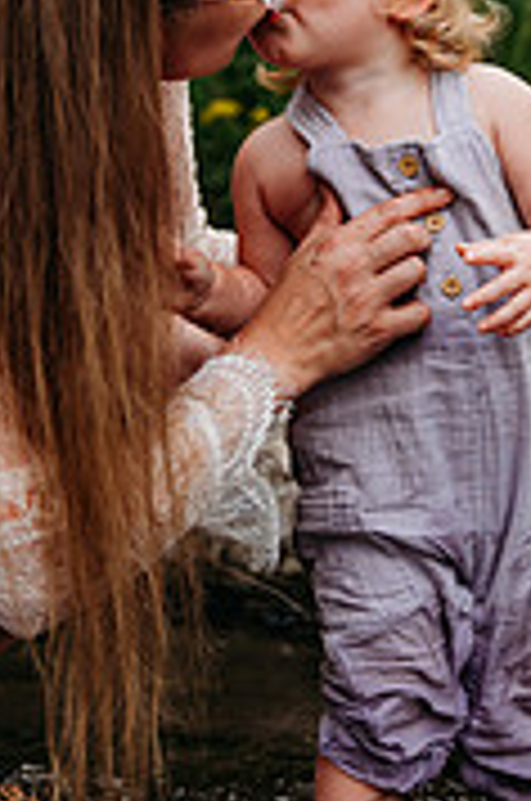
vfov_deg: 17.2
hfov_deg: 11.5
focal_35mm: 119
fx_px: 2643
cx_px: 256
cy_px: 315
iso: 500
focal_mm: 47
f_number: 2.8
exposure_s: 1/1600
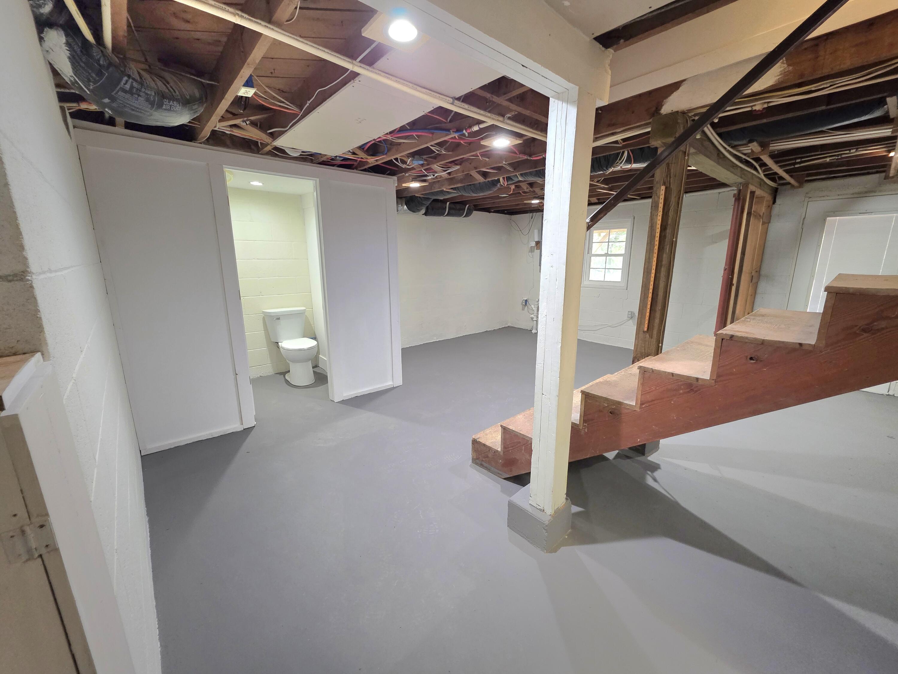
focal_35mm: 13
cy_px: 337
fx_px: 337
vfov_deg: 89.9
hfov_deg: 106.2
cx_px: 449
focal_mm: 2.2
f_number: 1.9
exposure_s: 1/60.2
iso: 400
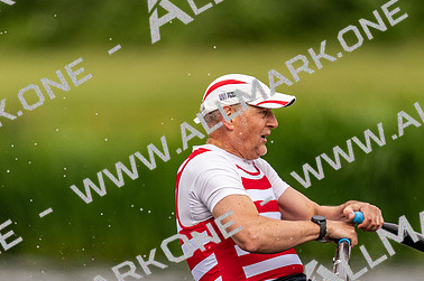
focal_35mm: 1382
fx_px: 16256
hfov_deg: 1.5
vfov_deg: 1.0
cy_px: 207
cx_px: 209
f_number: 4
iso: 640
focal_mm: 600
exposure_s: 1/2500
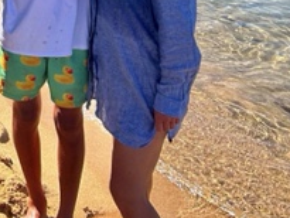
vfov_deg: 16.9
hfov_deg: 21.6
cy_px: -84
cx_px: -93
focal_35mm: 81
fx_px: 679
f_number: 1.5
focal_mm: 5.7
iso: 50
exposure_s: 1/2404
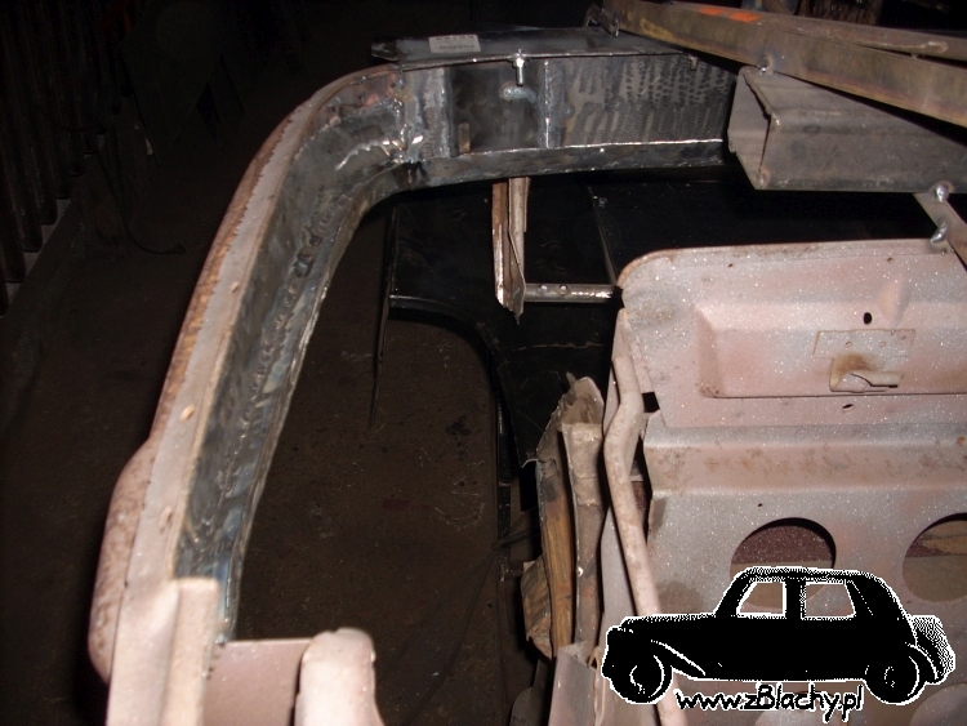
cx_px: 484
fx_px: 1034
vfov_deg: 38.7
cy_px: 363
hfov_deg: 50.1
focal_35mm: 37
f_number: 2.8
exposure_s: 1/60
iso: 64
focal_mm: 6.2
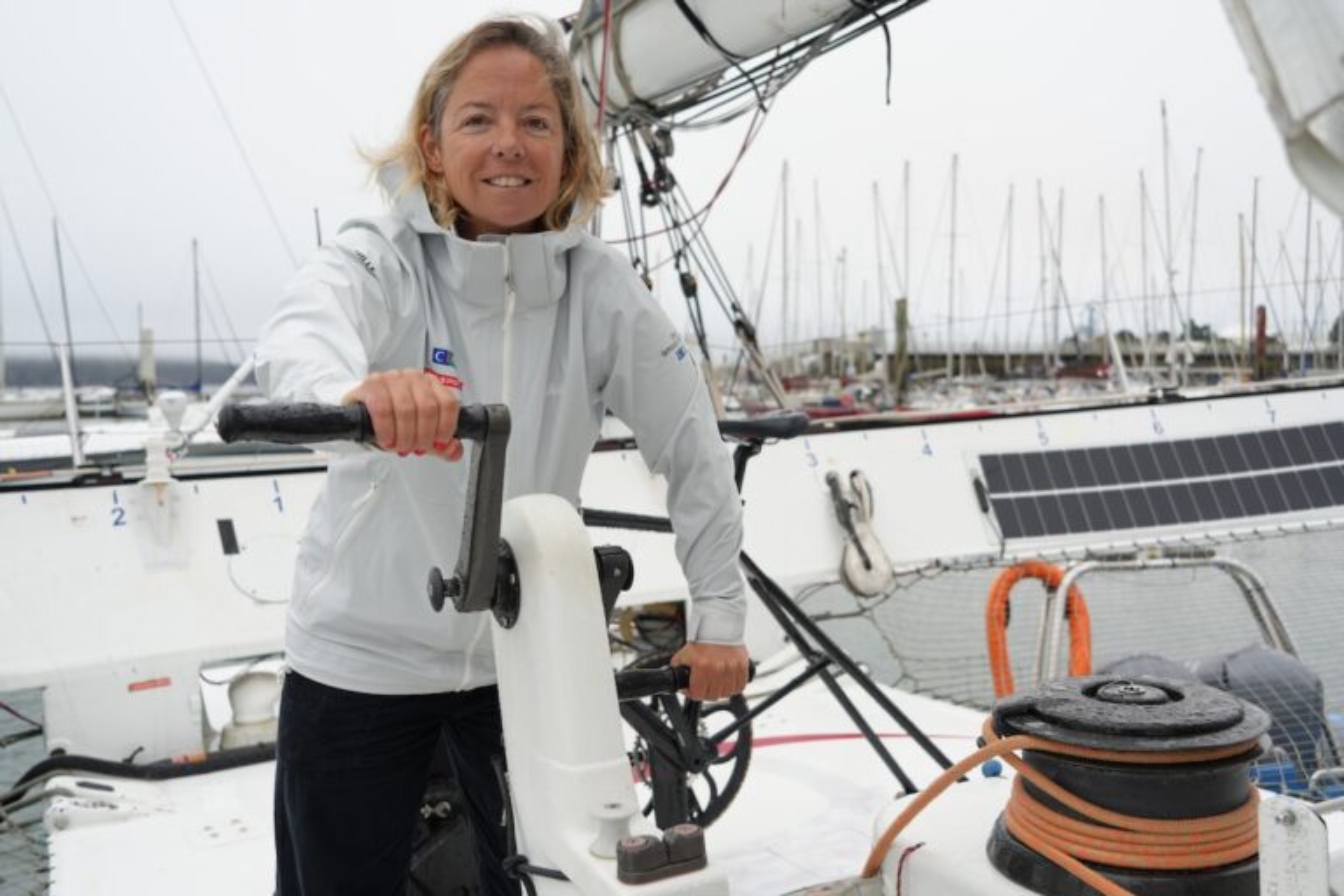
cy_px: 448
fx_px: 1344
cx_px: 672
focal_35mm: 36
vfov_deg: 36.9
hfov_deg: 53.1
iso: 100
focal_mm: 36
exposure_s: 1/160
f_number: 5
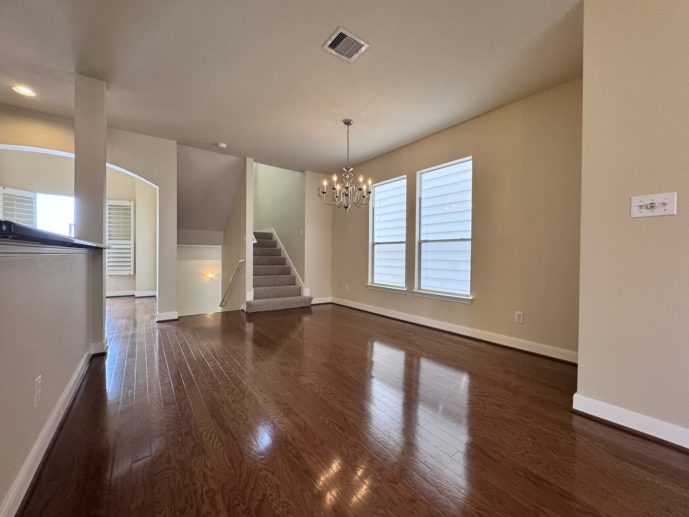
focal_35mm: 14
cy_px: 258
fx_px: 279
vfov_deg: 85.7
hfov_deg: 102.1
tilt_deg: -0.8
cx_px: 344
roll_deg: -1.3
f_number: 2.2
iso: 160
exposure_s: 1/120
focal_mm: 2.22
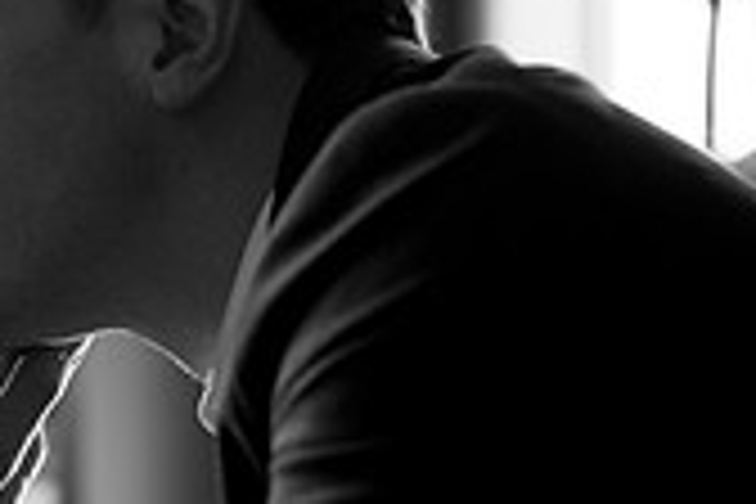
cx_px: -263
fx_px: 3822
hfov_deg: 11.0
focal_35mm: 182
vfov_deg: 7.5
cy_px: 407
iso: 640
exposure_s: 1/125
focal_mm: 50
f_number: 2.5
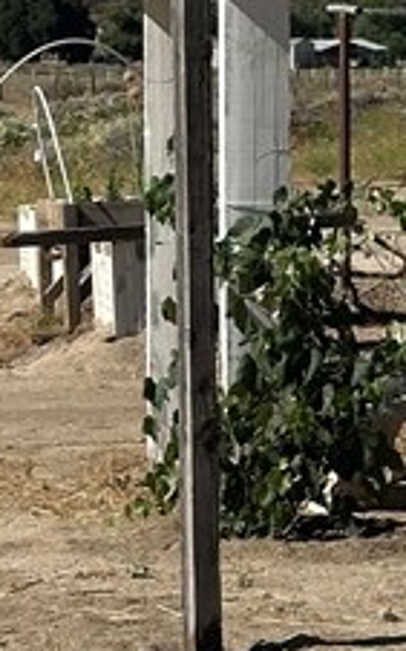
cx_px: -181
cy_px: 409
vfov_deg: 9.1
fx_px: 4095
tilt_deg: -5.7
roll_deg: +1.0
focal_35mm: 231
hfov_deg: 5.6
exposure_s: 1/6211
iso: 64
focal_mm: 6.86
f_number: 1.78
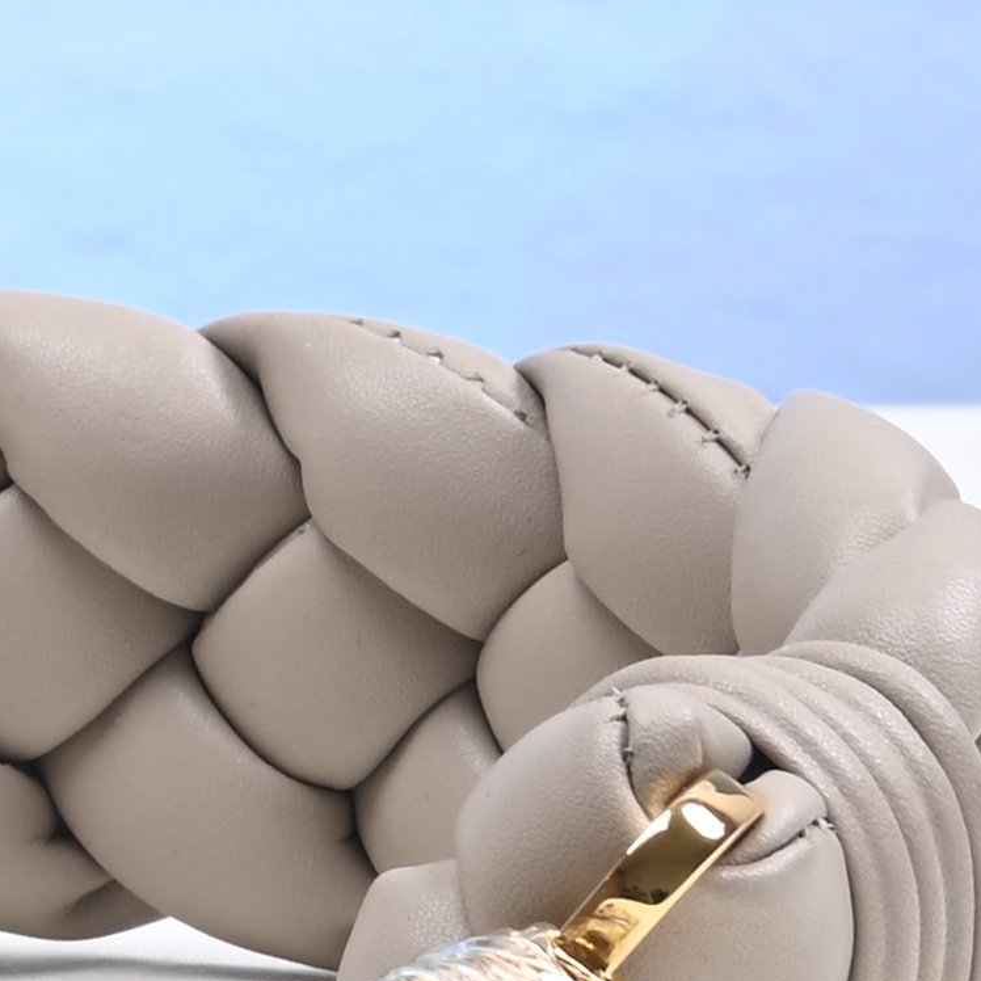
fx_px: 9202
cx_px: -1995
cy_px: -1280
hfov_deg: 5.7
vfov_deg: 5.9
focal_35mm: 287
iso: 100
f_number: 16
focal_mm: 42
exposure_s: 1/2
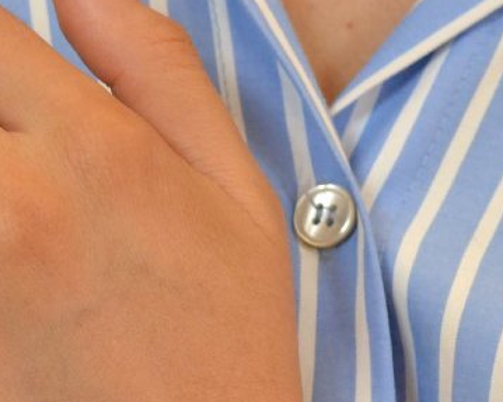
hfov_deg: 4.8
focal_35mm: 400
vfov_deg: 3.9
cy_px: 199
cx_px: -144
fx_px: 5947
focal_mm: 85
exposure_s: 1/125
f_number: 5.6
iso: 1600
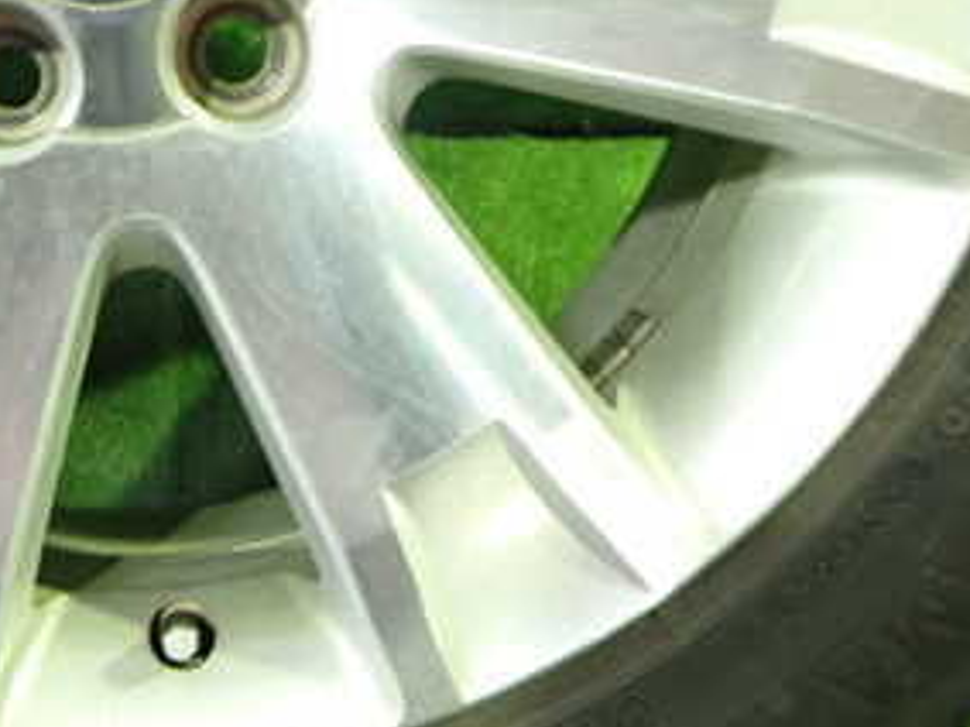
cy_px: 374
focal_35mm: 53
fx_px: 1485
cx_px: 110
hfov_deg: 34.3
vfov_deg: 27.5
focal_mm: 4.5
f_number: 2
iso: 500
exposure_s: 1/30
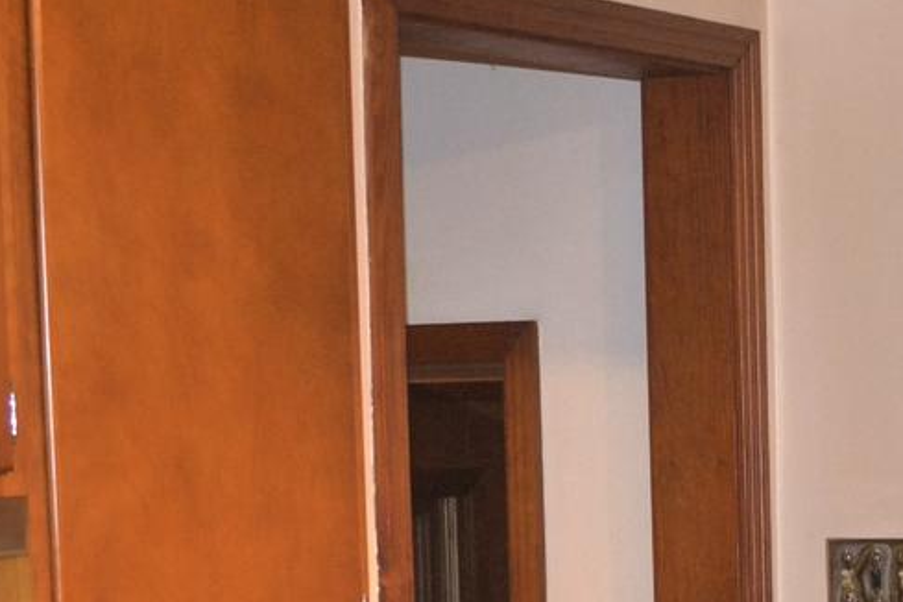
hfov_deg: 17.3
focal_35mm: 113
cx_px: 1080
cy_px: 740
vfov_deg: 11.8
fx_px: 2834
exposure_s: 1/30
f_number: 3.5
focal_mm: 18
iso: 560
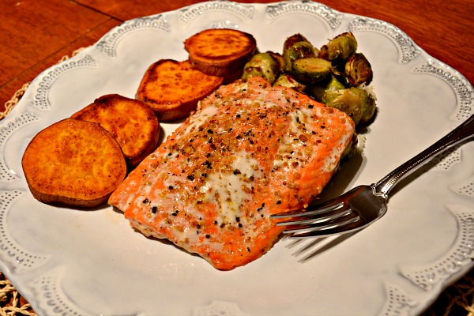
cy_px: 158
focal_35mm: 39
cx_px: 237
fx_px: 513
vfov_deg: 34.2
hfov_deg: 49.6
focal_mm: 26
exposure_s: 1/15
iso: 800
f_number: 4.2
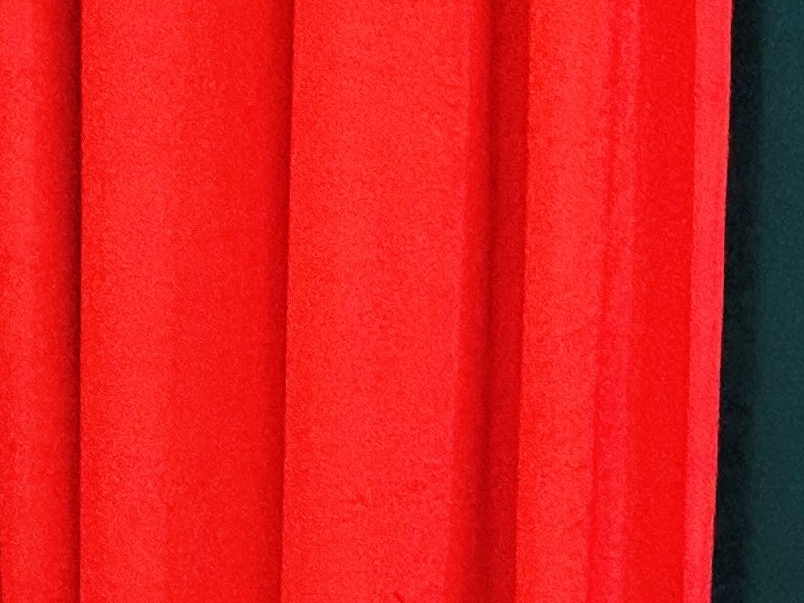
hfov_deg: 3.3
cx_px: 1839
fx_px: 13891
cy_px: 570
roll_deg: -0.2
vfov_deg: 2.5
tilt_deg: -3.1
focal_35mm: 598
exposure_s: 1/50
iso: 640
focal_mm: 15.66
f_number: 2.8
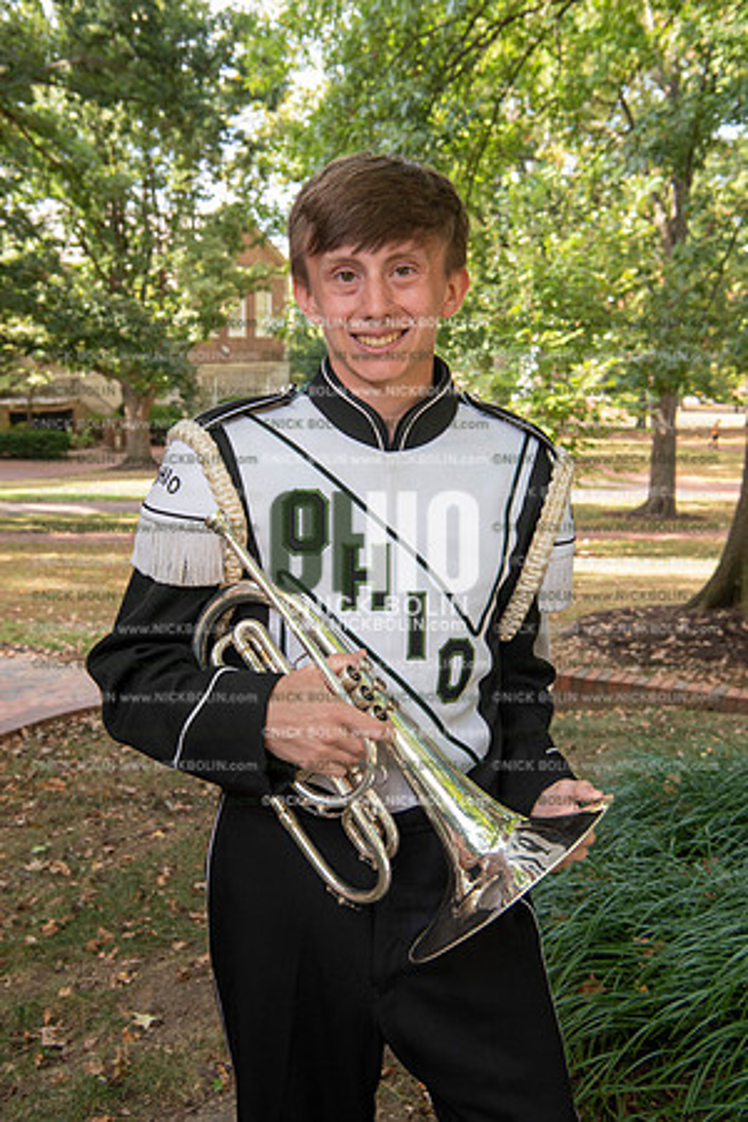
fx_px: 1402
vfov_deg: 43.6
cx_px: 374
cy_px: 561
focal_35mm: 45
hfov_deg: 29.9
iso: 500
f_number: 8
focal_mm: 45
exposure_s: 1/100
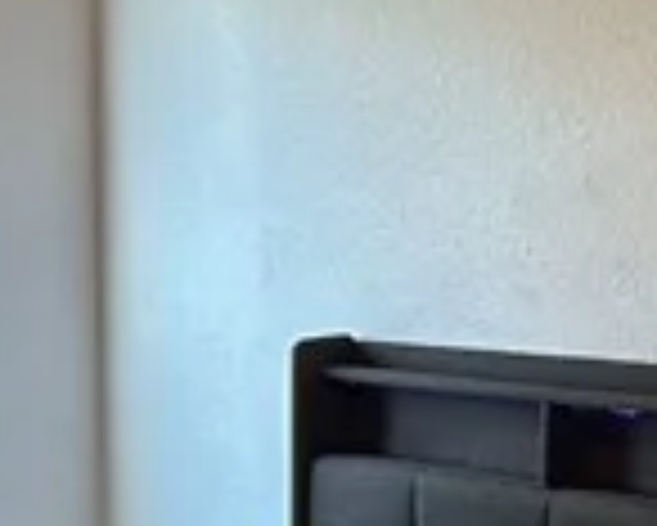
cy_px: 292
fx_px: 1868
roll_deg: +1.0
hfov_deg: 18.6
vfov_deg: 16.0
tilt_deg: -3.6
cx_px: -184
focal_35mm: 96
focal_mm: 2.22
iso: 200
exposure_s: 1/120
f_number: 2.2
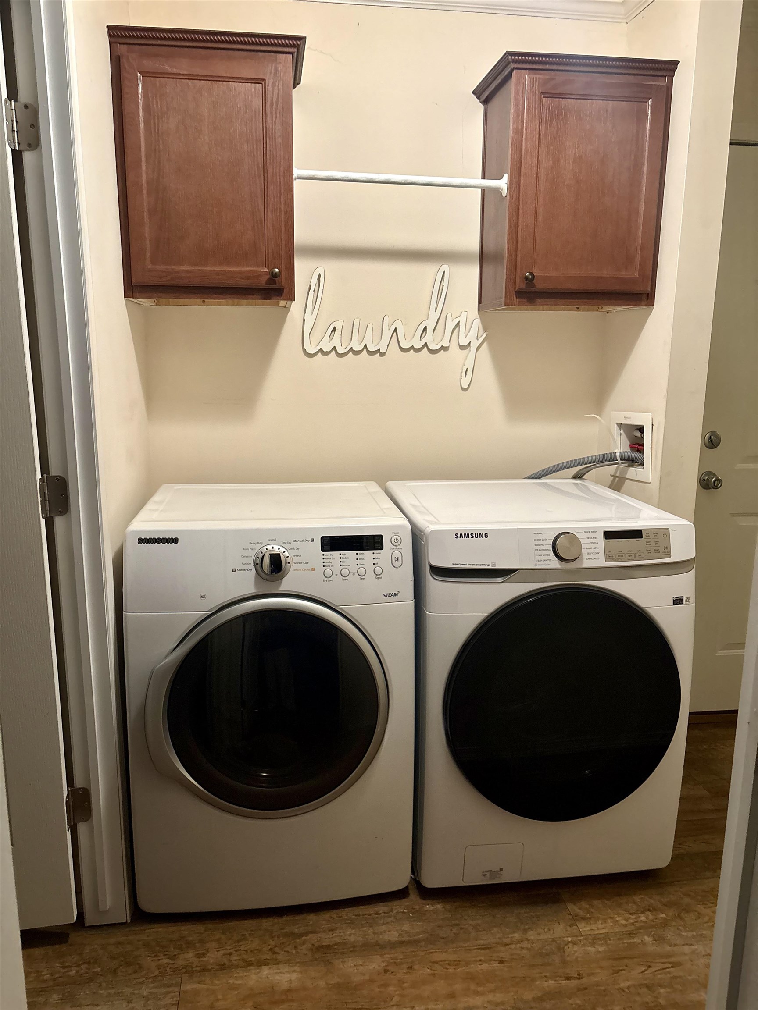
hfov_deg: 53.1
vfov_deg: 67.3
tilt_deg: -10.2
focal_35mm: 26
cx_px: 379
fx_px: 759
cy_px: 505
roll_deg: -0.7
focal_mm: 5.96
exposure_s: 1/60
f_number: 1.6
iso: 500
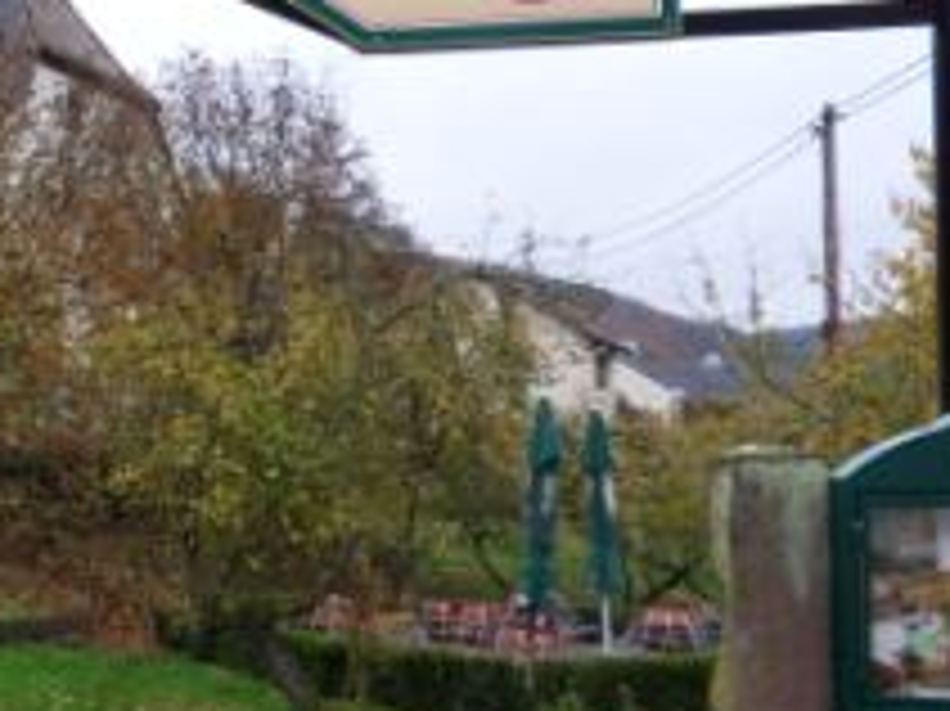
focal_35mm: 51
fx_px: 1399
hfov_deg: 34.2
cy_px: 378
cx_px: 0
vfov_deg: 28.5
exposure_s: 1/60
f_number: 3.3
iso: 80
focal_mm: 4.2
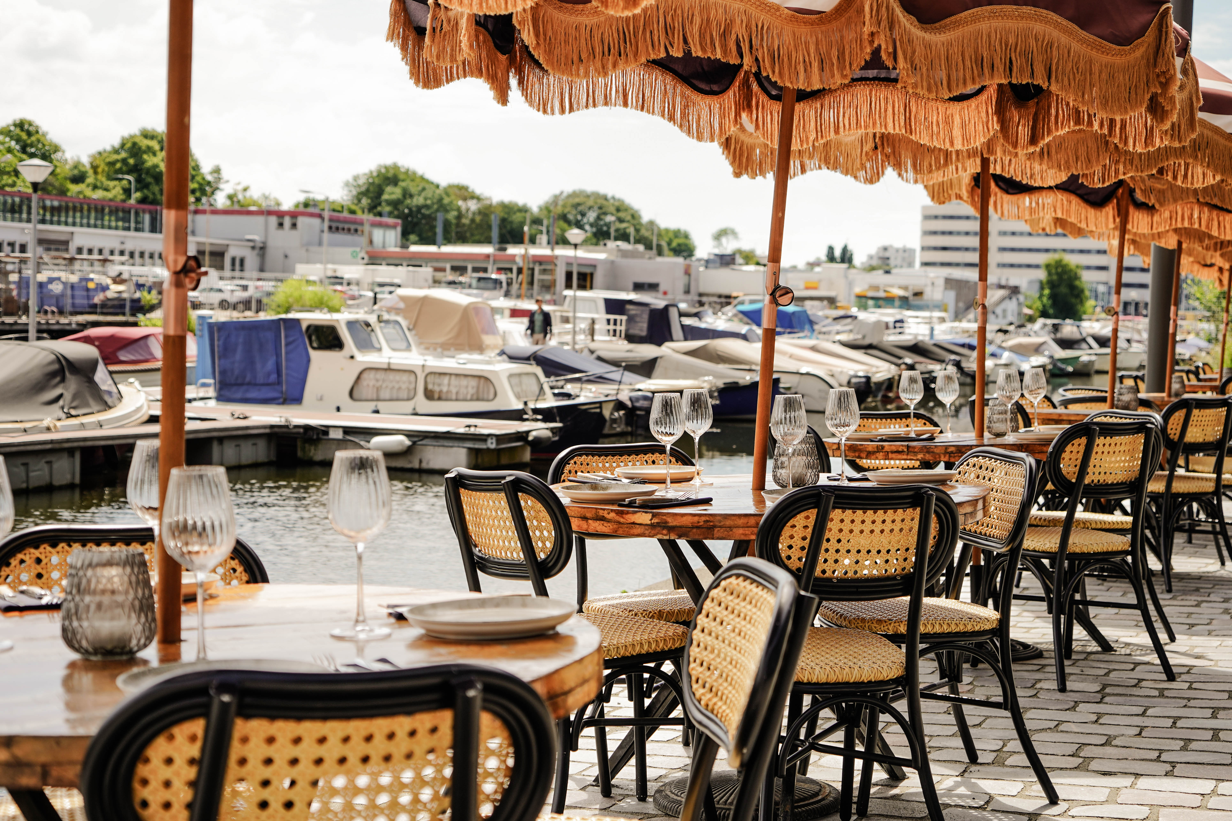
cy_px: 410
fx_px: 1814
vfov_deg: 25.5
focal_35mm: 53
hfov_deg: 37.5
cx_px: 616
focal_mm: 53
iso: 100
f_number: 5
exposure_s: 1/500
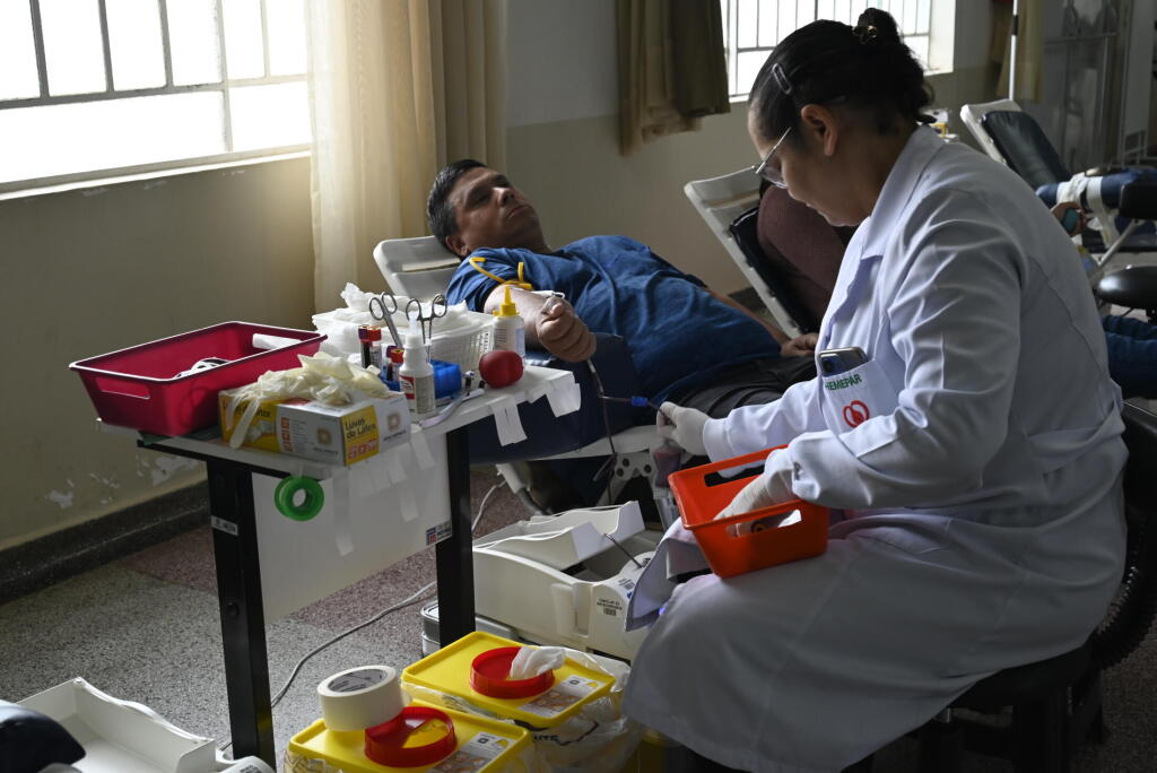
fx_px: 1415
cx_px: 578
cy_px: 386
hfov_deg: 44.5
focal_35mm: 44
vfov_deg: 30.6
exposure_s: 1/125
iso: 1100
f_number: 6
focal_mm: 44
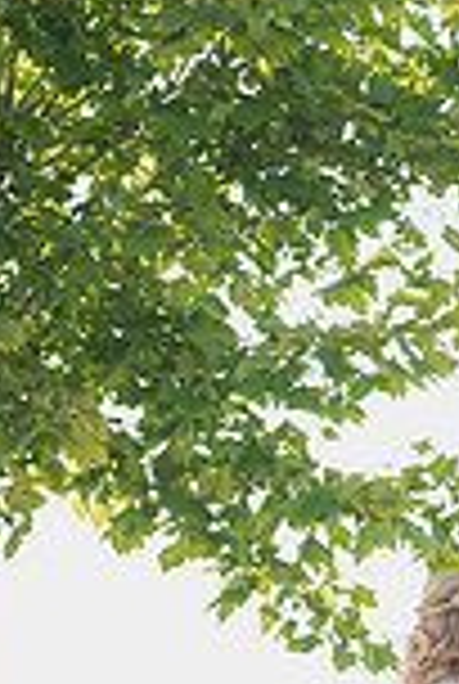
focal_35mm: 251
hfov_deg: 5.5
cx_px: 338
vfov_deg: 8.2
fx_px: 4778
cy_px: 441
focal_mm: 85
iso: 125
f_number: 1.8
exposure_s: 1/2000
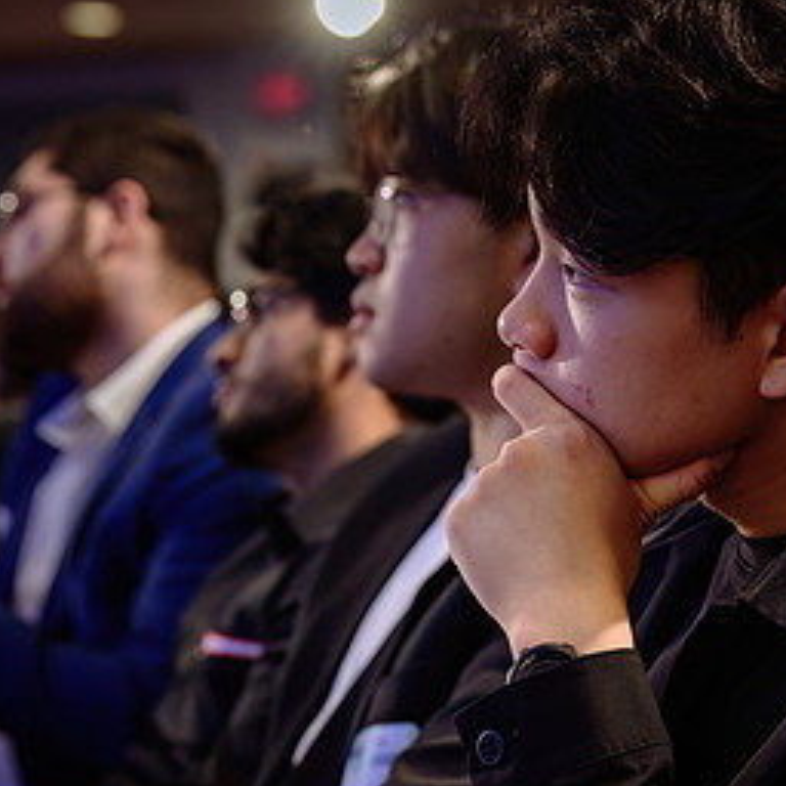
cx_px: 239
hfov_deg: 12.9
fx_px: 3468
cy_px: 530
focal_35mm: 135
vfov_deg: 12.9
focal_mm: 70
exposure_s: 1/50
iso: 1600
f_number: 4
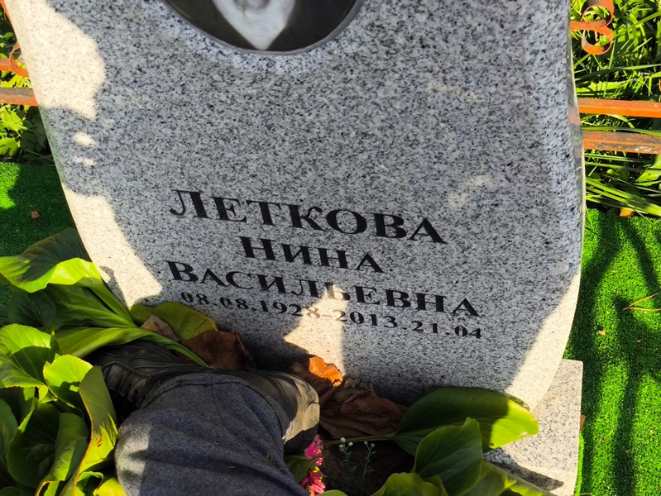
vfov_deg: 29.1
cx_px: 330
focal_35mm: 50
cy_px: 248
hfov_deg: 38.2
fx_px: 955
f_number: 1.7
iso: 50
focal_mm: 4.71
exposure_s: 1/901
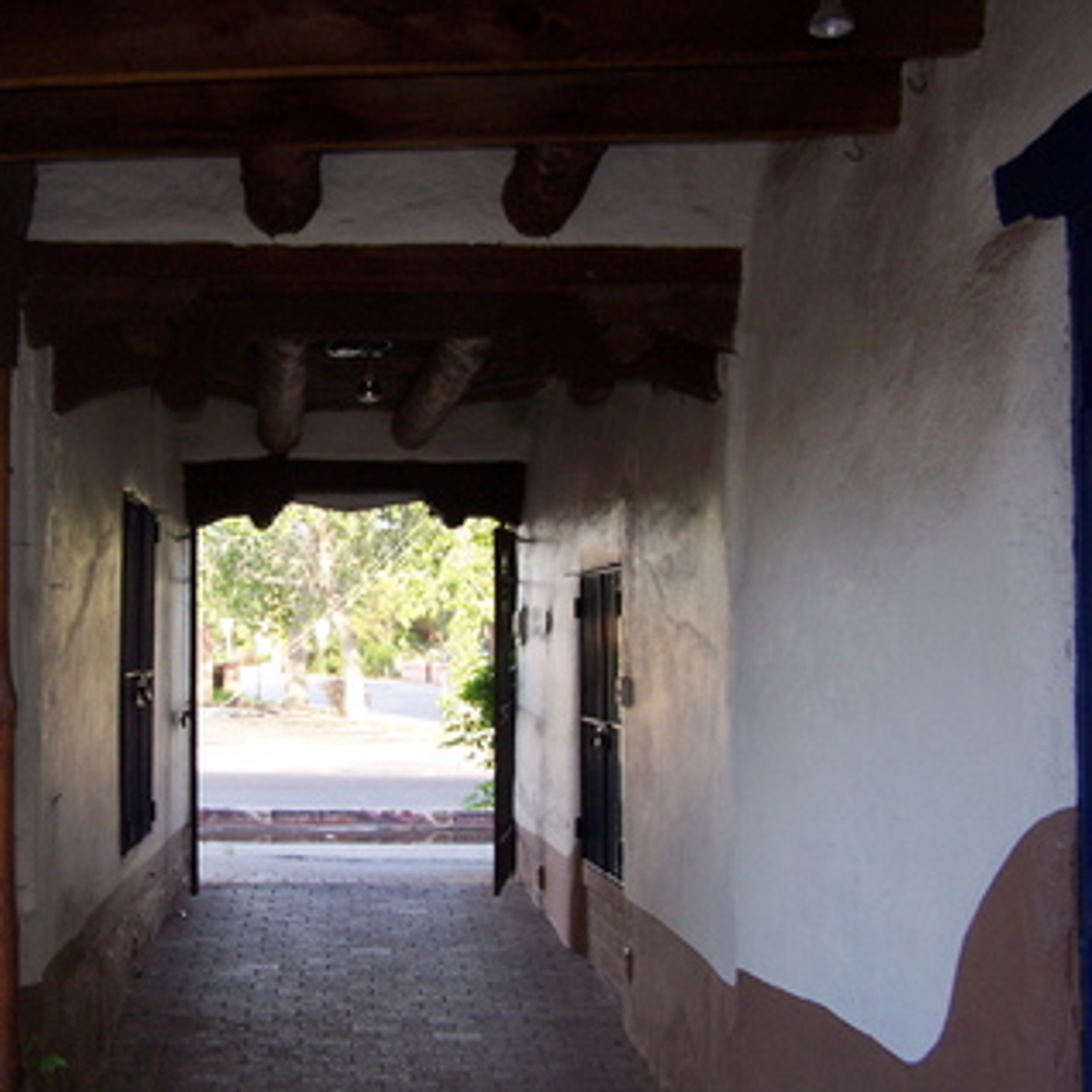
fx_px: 1713
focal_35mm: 48
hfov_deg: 35.0
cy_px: 553
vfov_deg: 35.4
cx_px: 364
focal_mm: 6.7
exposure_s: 1/100
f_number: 2.8
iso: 140
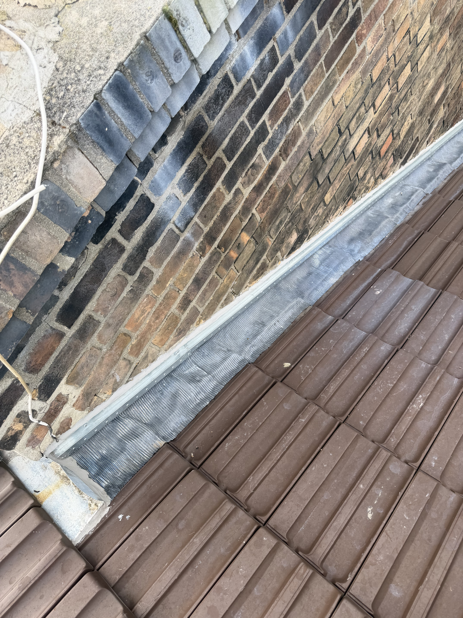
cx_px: 232
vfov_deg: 71.6
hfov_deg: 56.8
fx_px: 428
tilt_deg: -58.1
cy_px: 309
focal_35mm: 24
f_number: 1.78
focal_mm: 6.76
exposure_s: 1/955
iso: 80
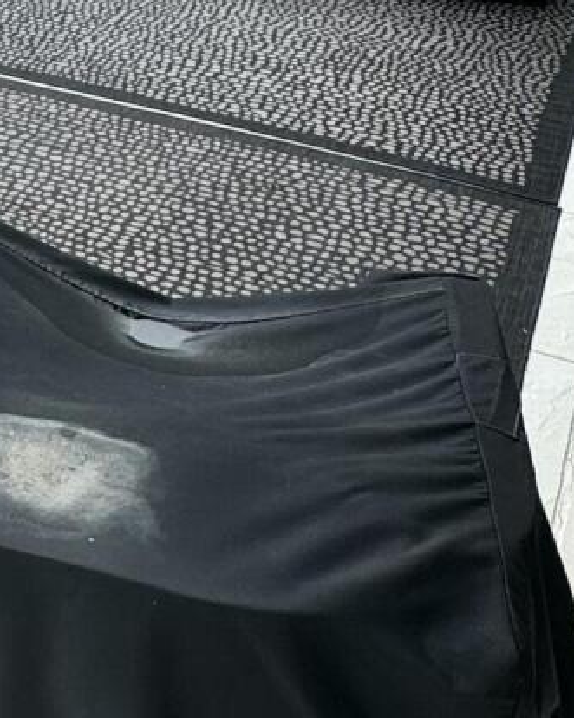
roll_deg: -0.4
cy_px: -198
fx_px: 1402
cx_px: -241
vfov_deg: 25.1
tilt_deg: -8.7
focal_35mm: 66
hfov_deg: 20.4
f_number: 2.2
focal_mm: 2.22
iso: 40
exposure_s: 1/812
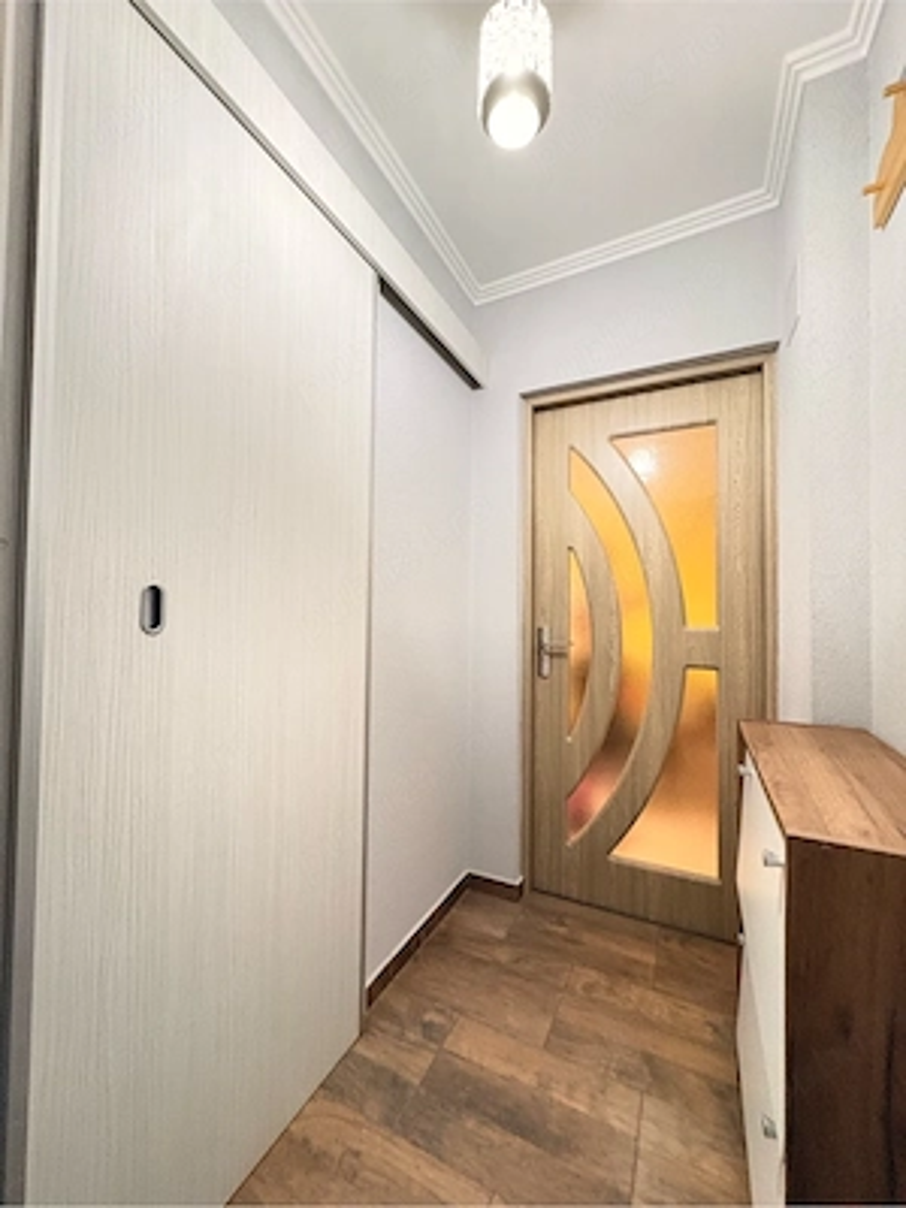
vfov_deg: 102.1
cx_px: 453
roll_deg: -0.3
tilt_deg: +2.2
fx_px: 489
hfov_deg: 85.7
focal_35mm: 14
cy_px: 604
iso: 800
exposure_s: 1/25
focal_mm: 2.22
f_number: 2.2
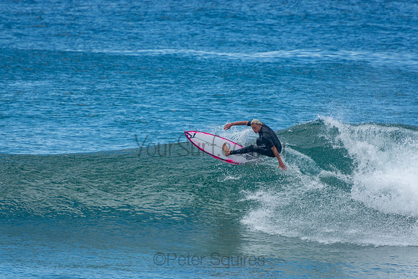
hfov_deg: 3.4
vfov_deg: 2.3
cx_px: 209
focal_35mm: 600
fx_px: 6968
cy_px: 140
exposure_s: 1/1250
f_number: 5.6
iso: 280
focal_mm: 400
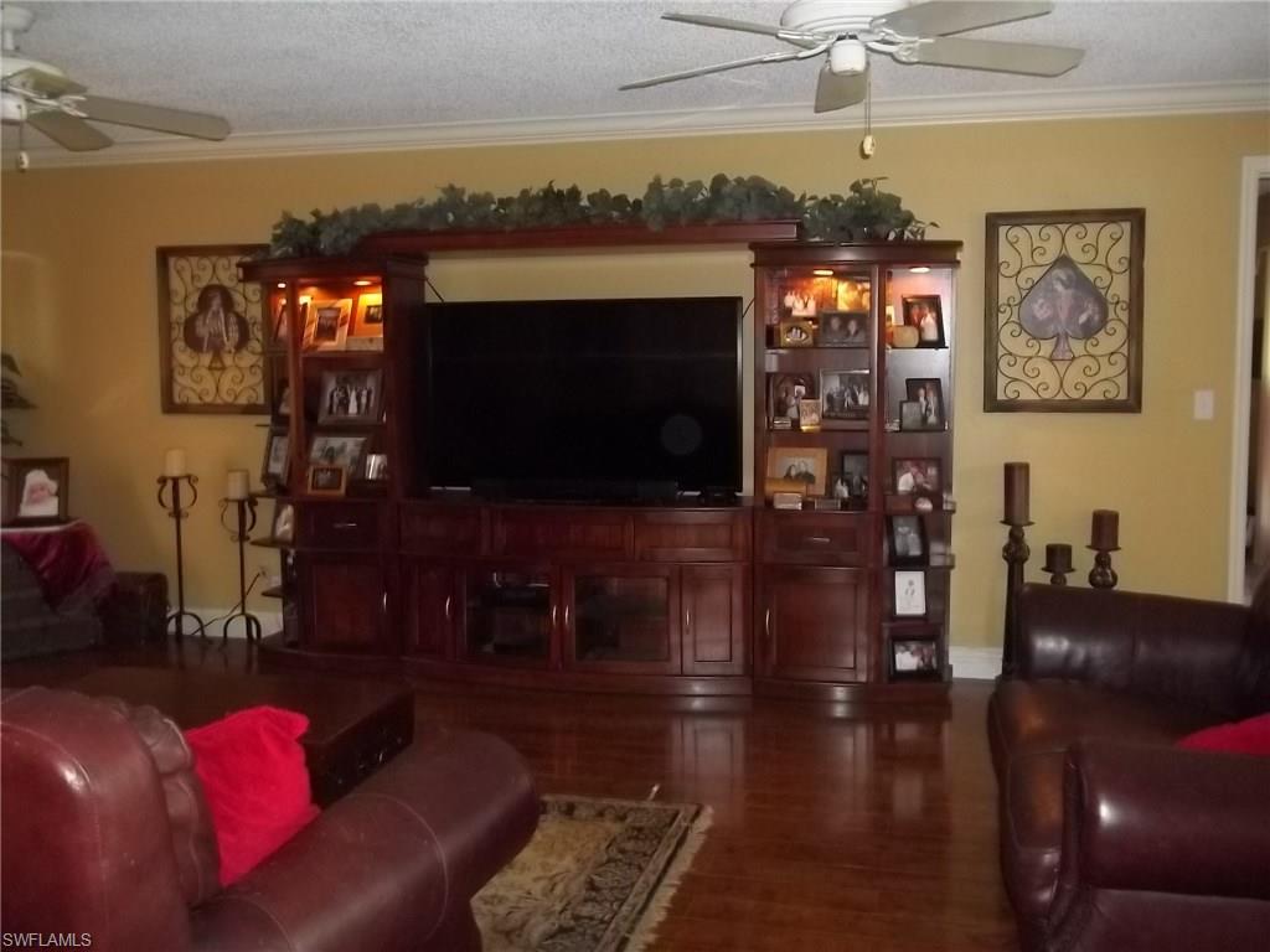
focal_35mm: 32
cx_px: 635
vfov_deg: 44.2
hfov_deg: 56.8
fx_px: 1174
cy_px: 476
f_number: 2.9
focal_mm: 5.7
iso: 250
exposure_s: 1/30
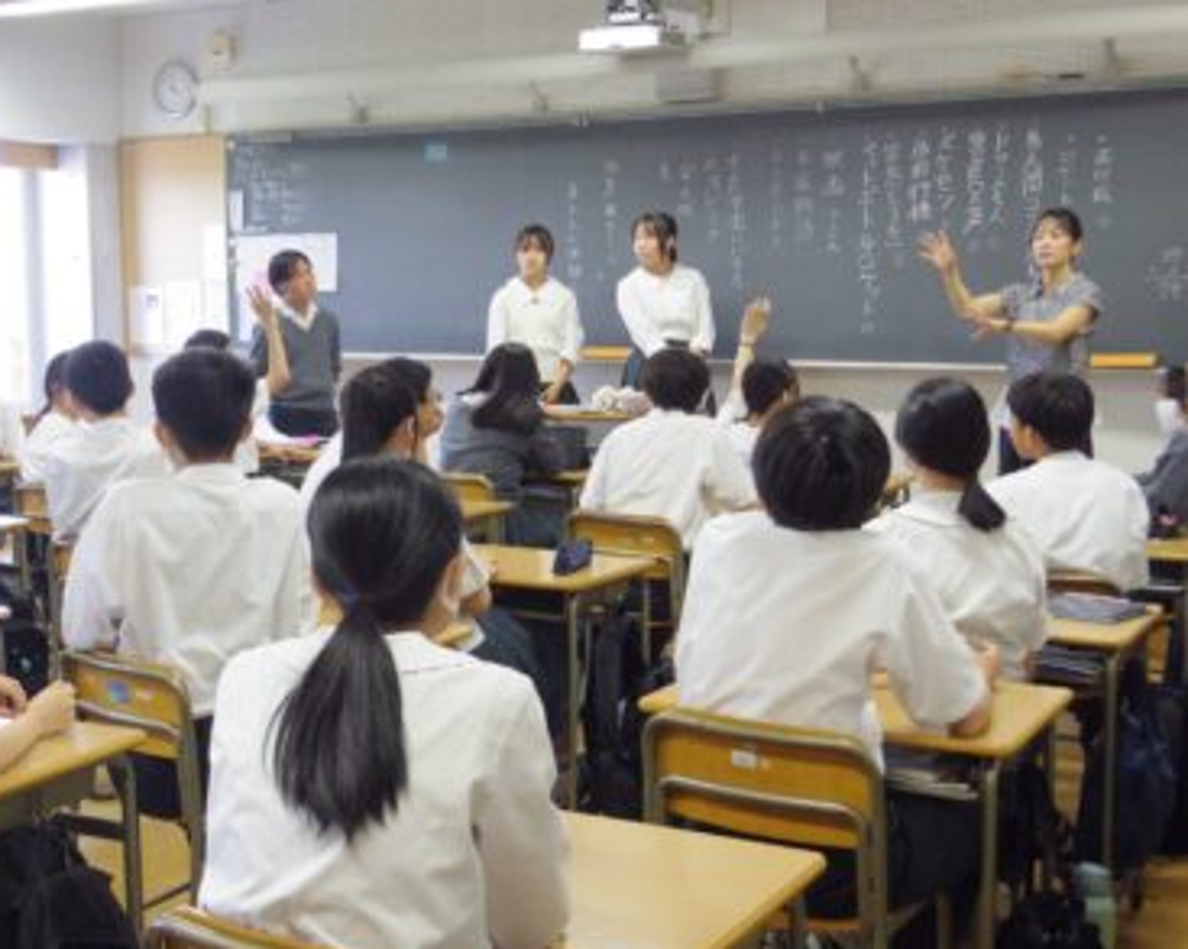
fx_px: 1721
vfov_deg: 30.8
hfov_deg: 38.1
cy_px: 483
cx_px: 550
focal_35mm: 49
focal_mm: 9.9
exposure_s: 1/100
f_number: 3.5
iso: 1600
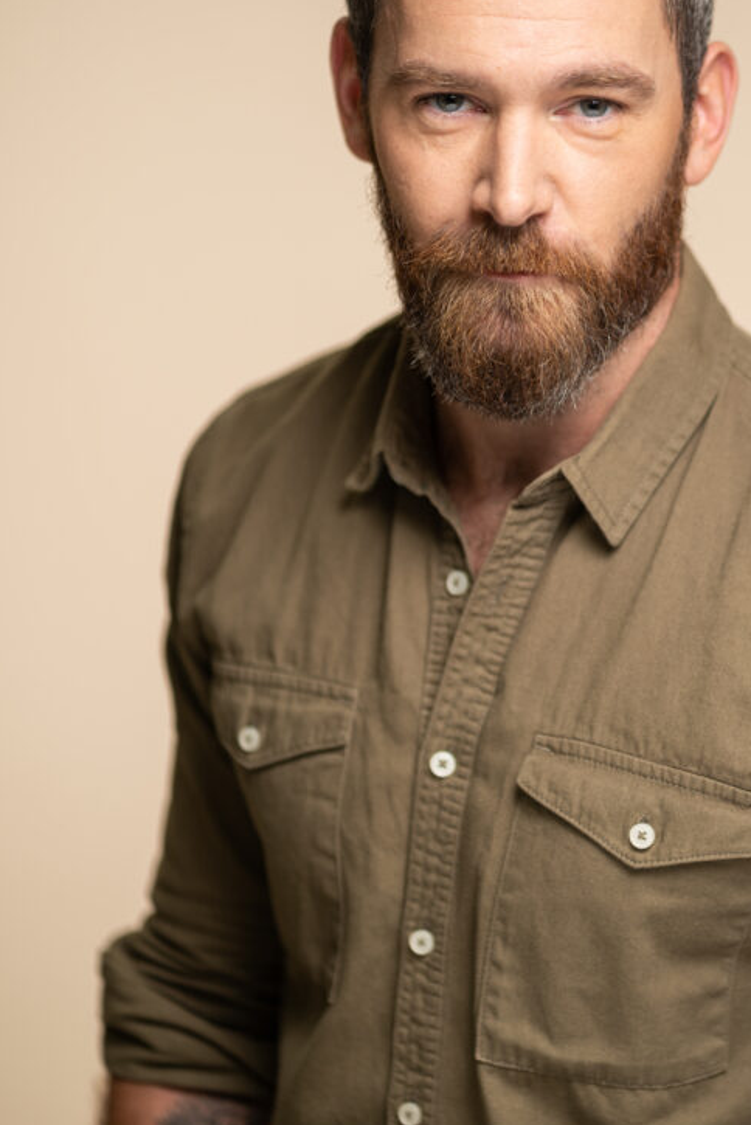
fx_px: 3751
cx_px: 527
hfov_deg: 11.4
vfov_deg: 17.1
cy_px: 526
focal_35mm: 120
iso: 100
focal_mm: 85
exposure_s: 1/400
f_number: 1.8
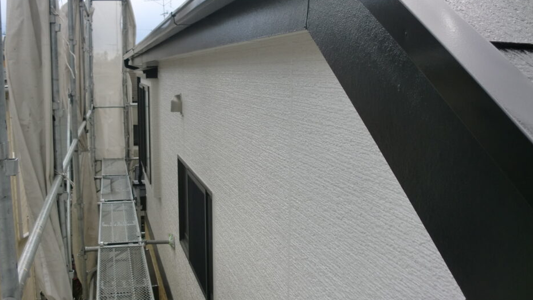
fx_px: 594
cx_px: 251
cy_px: 157
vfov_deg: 28.3
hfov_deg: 48.3
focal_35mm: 42
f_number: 3.1
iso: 64
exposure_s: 1/400
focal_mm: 6.3
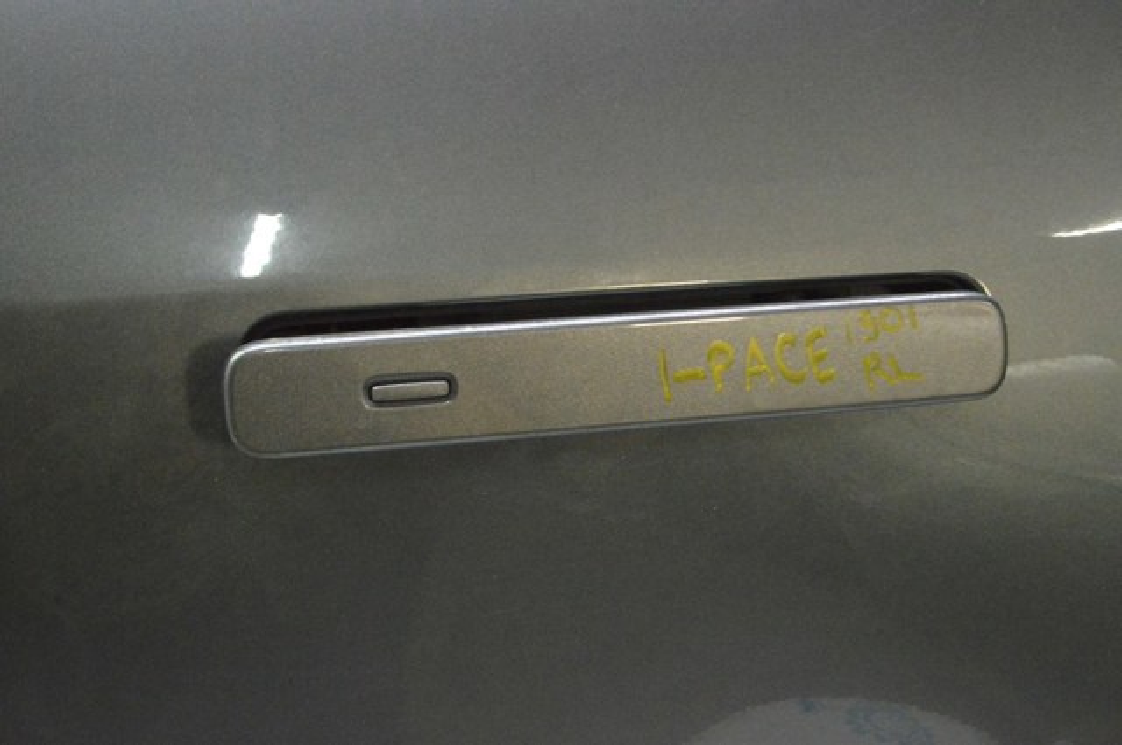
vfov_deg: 23.7
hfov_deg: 35.1
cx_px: 561
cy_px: 372
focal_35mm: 57
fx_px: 1774
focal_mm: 38
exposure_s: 1/20
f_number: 20
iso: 6400
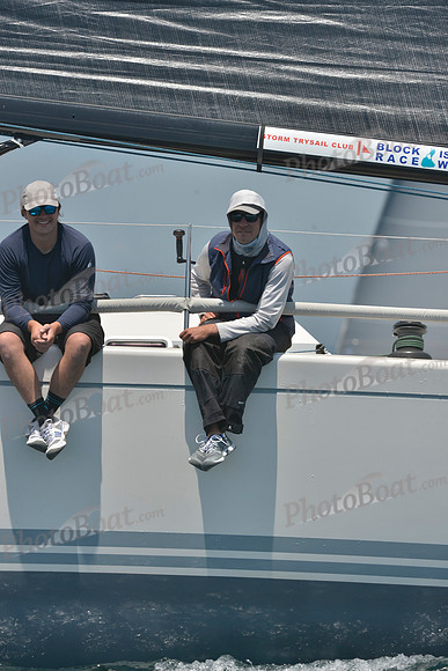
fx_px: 5783
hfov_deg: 4.4
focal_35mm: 310
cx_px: 224
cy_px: 336
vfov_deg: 6.6
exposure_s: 1/800
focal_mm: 310
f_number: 11
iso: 280
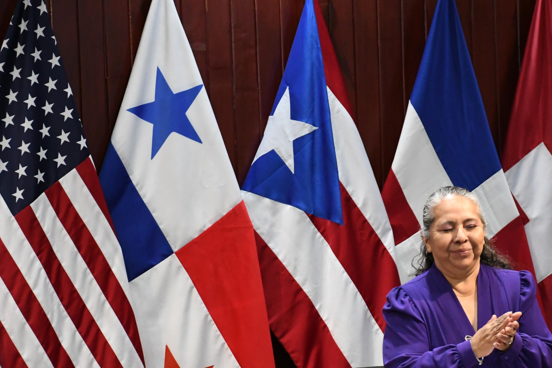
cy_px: 305
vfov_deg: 9.8
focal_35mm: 140
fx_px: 2146
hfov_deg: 14.6
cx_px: 459
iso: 3200
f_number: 5
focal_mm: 56
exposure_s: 1/100
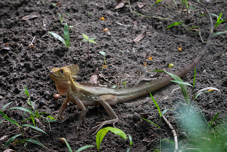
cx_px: 93
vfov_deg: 4.5
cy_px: 62
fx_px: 1946
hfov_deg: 6.7
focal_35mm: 309
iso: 1600
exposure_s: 1/400
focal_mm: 200
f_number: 8
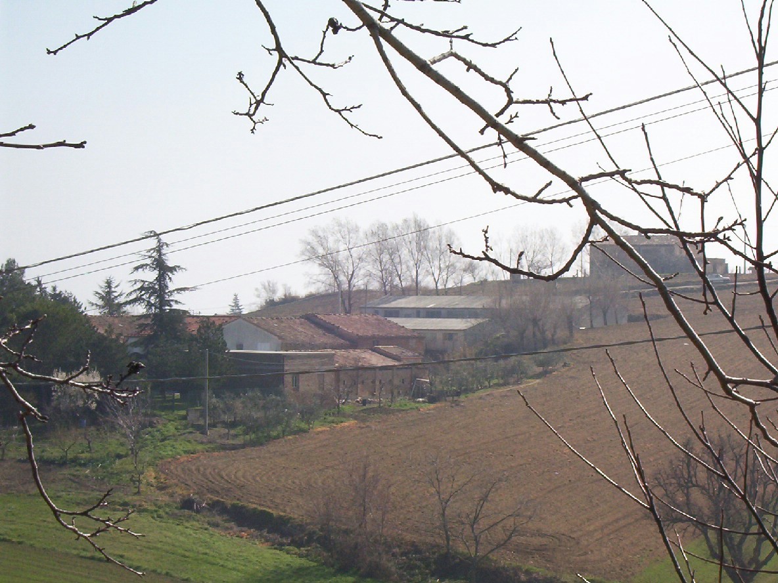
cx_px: 389
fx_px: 2427
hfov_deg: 18.2
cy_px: 292
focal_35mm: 108
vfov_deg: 13.7
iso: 100
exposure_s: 1/285
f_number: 8.9
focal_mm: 16.61
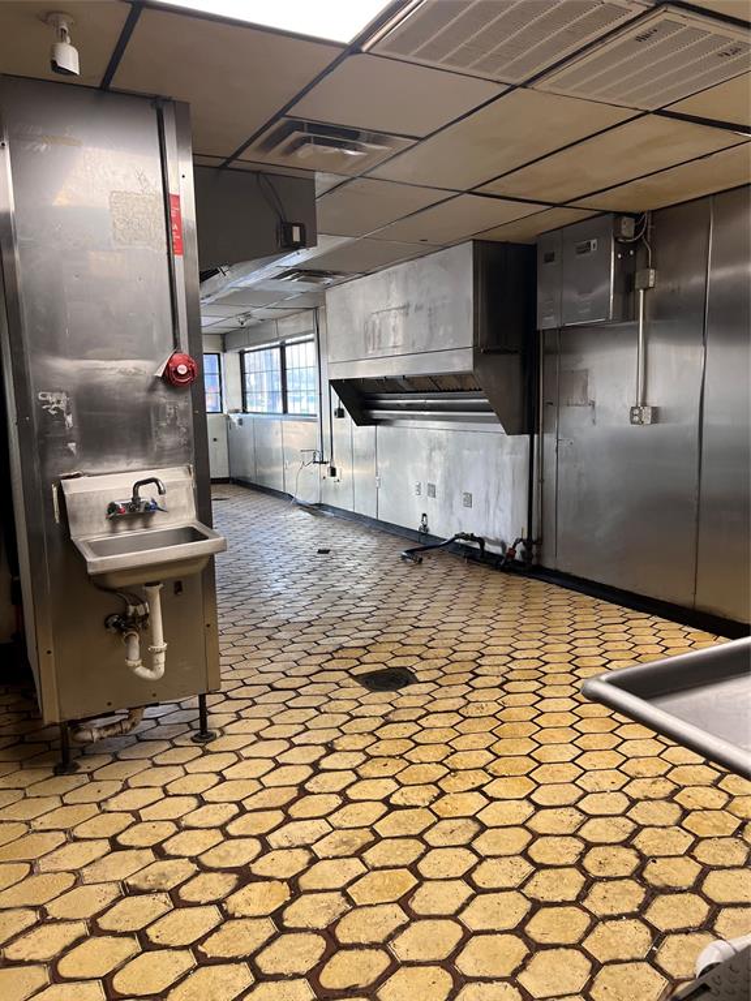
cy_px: 500
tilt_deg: -7.7
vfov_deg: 67.3
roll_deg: +2.8
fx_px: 752
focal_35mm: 26
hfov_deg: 53.1
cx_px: 376
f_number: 1.5
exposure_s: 1/120
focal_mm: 5.7
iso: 125
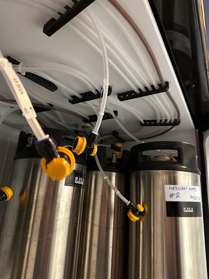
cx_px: 104
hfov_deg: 56.8
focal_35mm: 24
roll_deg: -4.3
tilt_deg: +16.7
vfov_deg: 71.6
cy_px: 140
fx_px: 193
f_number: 1.78
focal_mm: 6.86
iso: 1000
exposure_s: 1/33
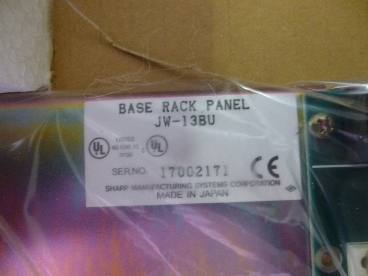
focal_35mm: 25
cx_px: 184
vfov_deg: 54.9
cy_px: 138
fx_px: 266
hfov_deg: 69.4
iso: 400
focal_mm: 4.5
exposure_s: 1/4
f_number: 3.1
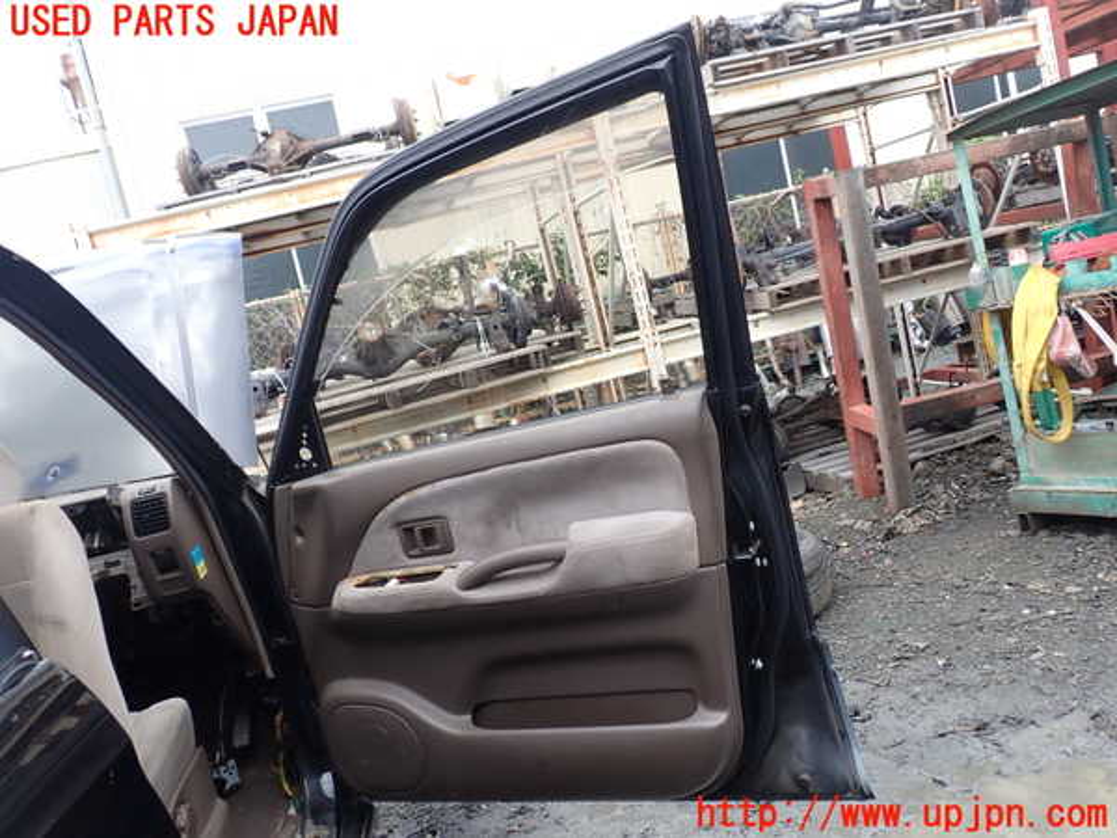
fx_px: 968
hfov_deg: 60.0
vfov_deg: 46.8
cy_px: 419
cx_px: 558
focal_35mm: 30
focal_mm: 5.4
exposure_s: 1/250
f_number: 3.2
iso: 100
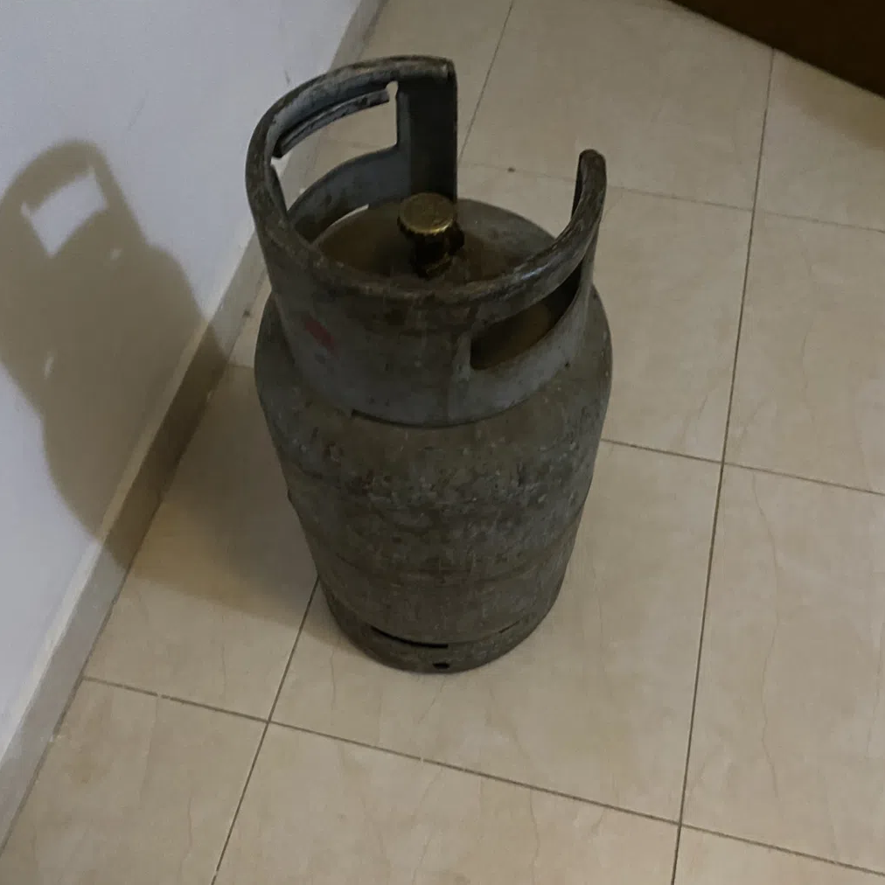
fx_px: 897
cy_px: 506
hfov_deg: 52.5
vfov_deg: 52.3
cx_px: 446
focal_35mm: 31
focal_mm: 4.25
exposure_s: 1/25
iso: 800
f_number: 1.8
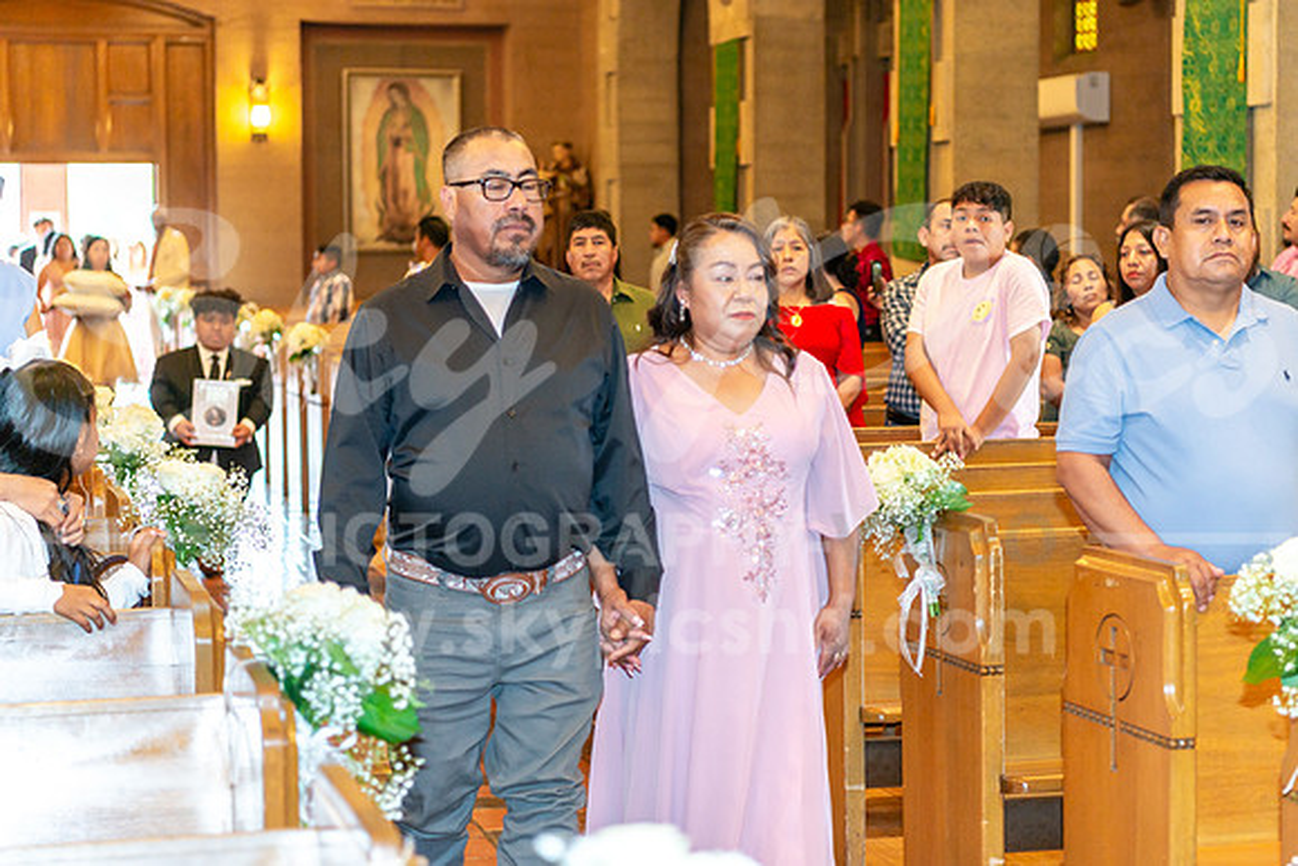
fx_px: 2611
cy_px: 407
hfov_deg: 27.9
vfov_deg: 18.8
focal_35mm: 72
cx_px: 716
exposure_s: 1/125
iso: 800
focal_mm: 60
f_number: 2.8
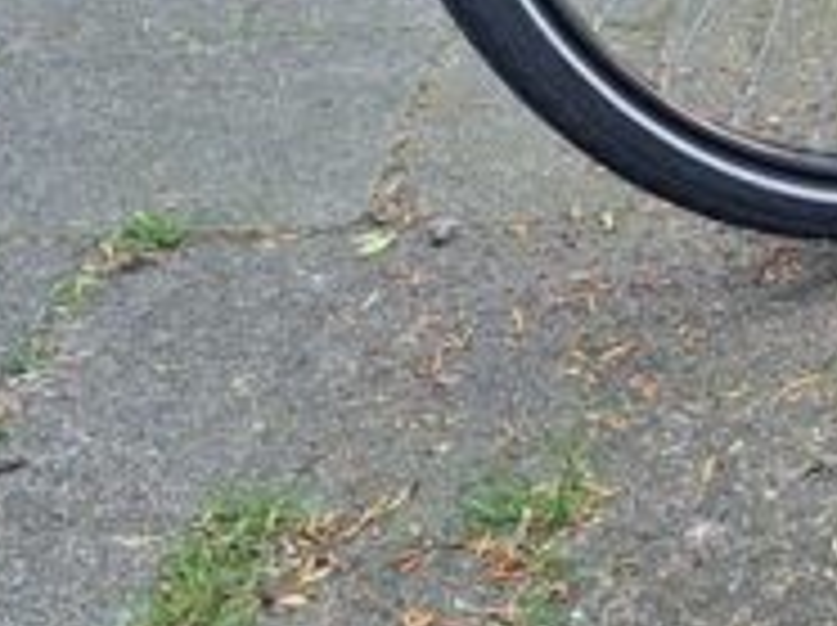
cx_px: 945
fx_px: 2294
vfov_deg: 14.5
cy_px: -293
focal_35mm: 95
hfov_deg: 19.7
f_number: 1.8
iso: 40
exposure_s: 1/101
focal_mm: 5.54
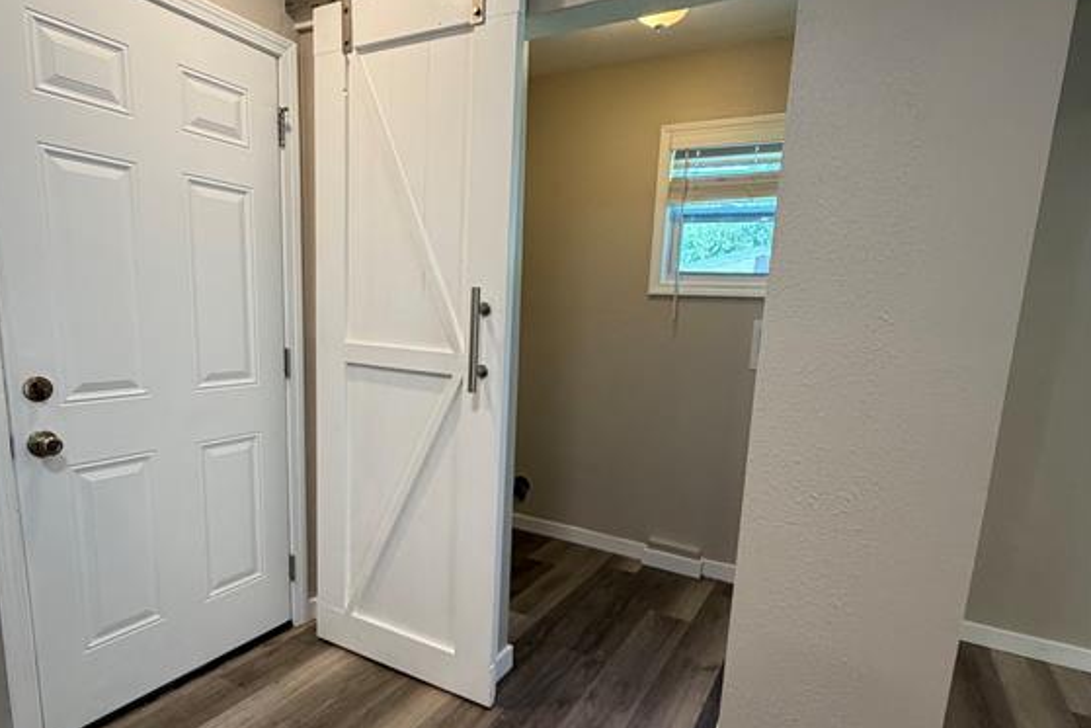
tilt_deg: -11.1
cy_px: 416
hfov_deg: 84.0
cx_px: 535
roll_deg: -2.3
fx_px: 606
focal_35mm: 20
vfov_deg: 61.7
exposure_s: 1/120
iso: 250
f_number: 2.2
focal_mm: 2.22
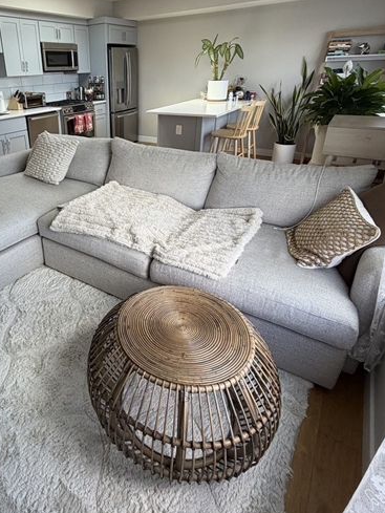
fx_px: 326
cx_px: 109
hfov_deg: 58.7
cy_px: 209
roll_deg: +1.9
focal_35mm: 22
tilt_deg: -22.9
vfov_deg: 75.6
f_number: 2.2
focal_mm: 2.22
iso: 125
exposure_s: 1/121
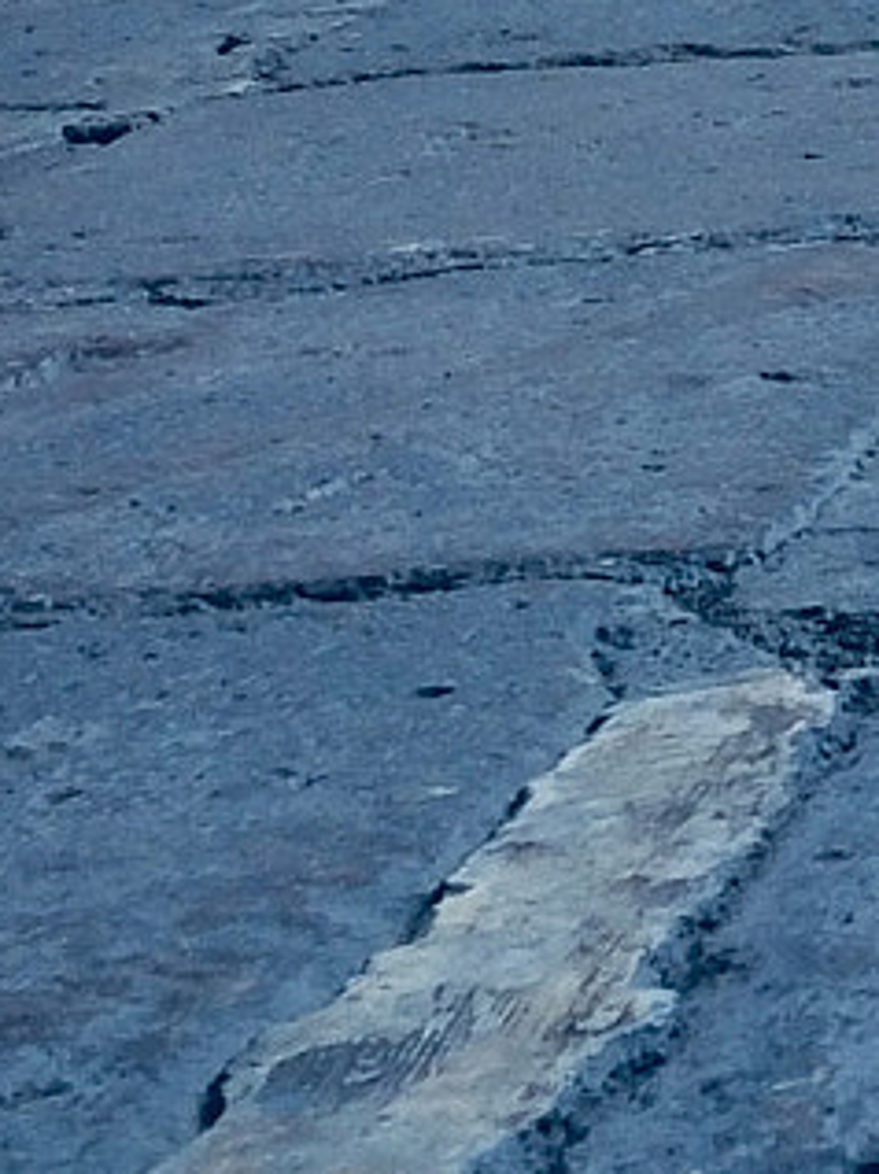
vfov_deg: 12.6
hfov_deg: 9.6
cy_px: -809
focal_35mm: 146
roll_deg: +5.1
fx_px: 4950
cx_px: 1632
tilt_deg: -0.2
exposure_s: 1/40
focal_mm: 4.15
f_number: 2.2
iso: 40
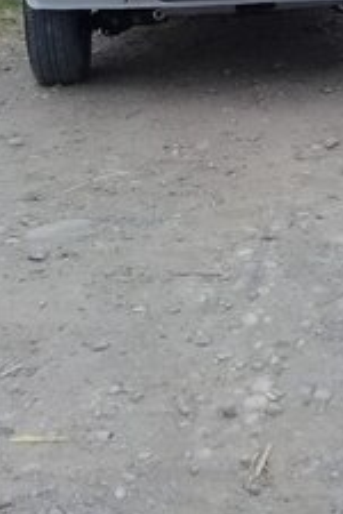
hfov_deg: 19.1
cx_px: 258
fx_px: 1015
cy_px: -46
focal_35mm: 71
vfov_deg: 26.3
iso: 50
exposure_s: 1/370
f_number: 2.2
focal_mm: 3.3
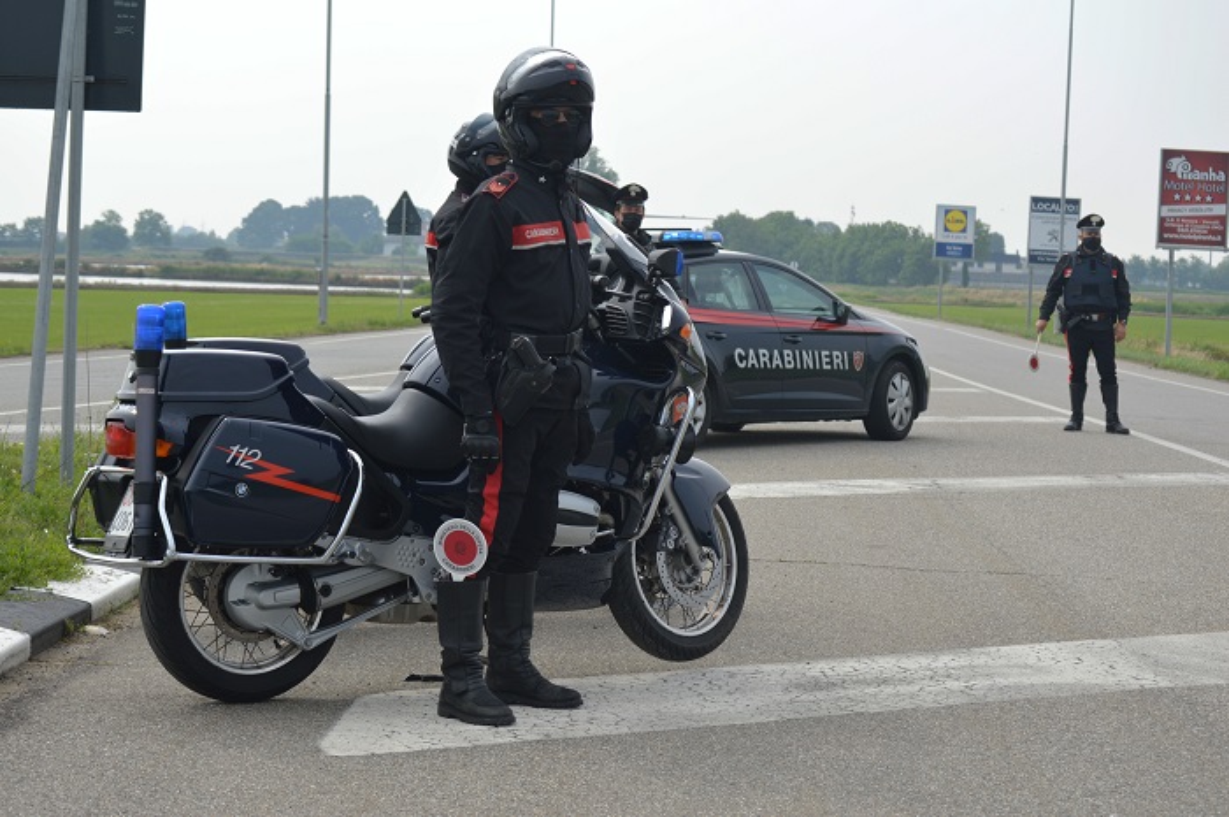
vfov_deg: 16.5
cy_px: 408
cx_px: 614
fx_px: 2813
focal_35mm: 82
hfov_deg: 24.6
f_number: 8
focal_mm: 55
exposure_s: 1/250
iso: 100
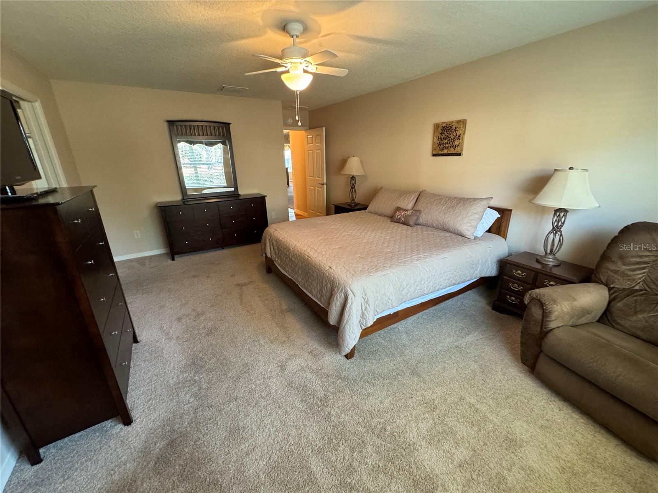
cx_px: 329
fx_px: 266
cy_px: 246
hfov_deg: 102.1
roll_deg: -0.1
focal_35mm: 14
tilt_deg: -17.7
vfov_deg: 85.7
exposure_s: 1/60
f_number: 2.2
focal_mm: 2.22
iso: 320
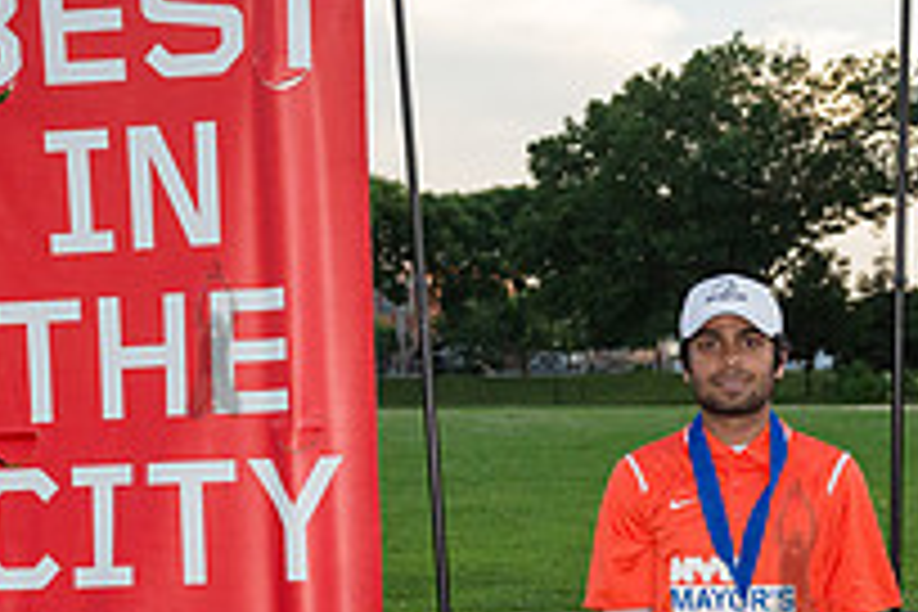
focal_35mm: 91
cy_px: 556
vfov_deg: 14.9
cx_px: 792
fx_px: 2320
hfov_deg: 22.0
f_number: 4
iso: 1600
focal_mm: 32
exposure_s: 1/2000
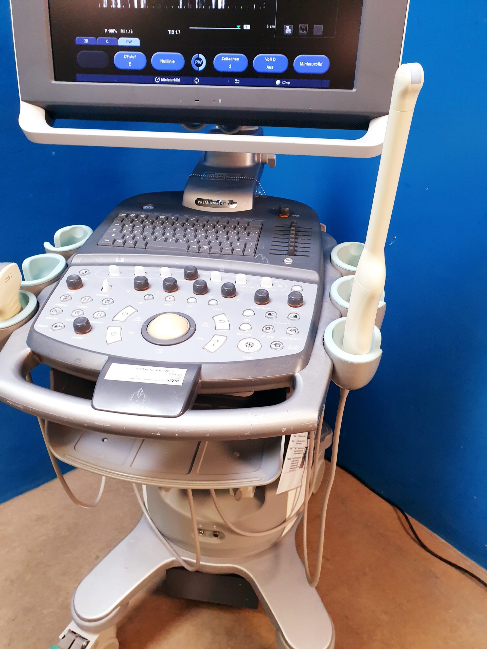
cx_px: 244
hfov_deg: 53.1
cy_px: 324
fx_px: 488
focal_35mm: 26
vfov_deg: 67.3
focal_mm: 4.3
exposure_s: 1/50
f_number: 2.4
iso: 320
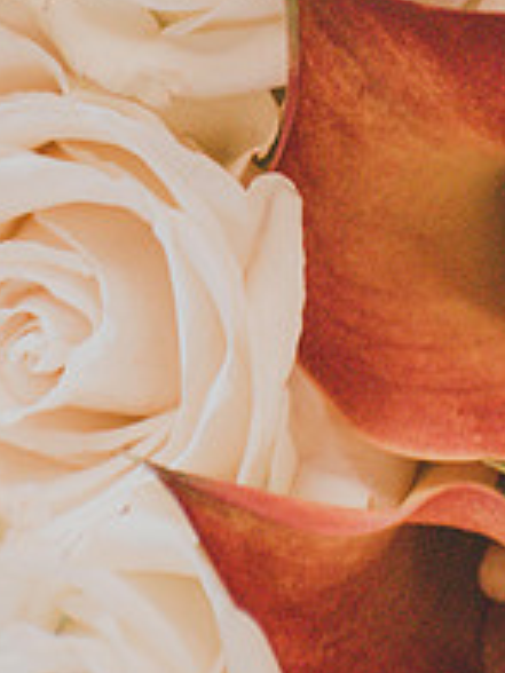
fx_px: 15464
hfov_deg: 1.9
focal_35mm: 795
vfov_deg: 2.5
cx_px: 268
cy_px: 93
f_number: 6
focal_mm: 240
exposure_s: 1/60
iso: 3600
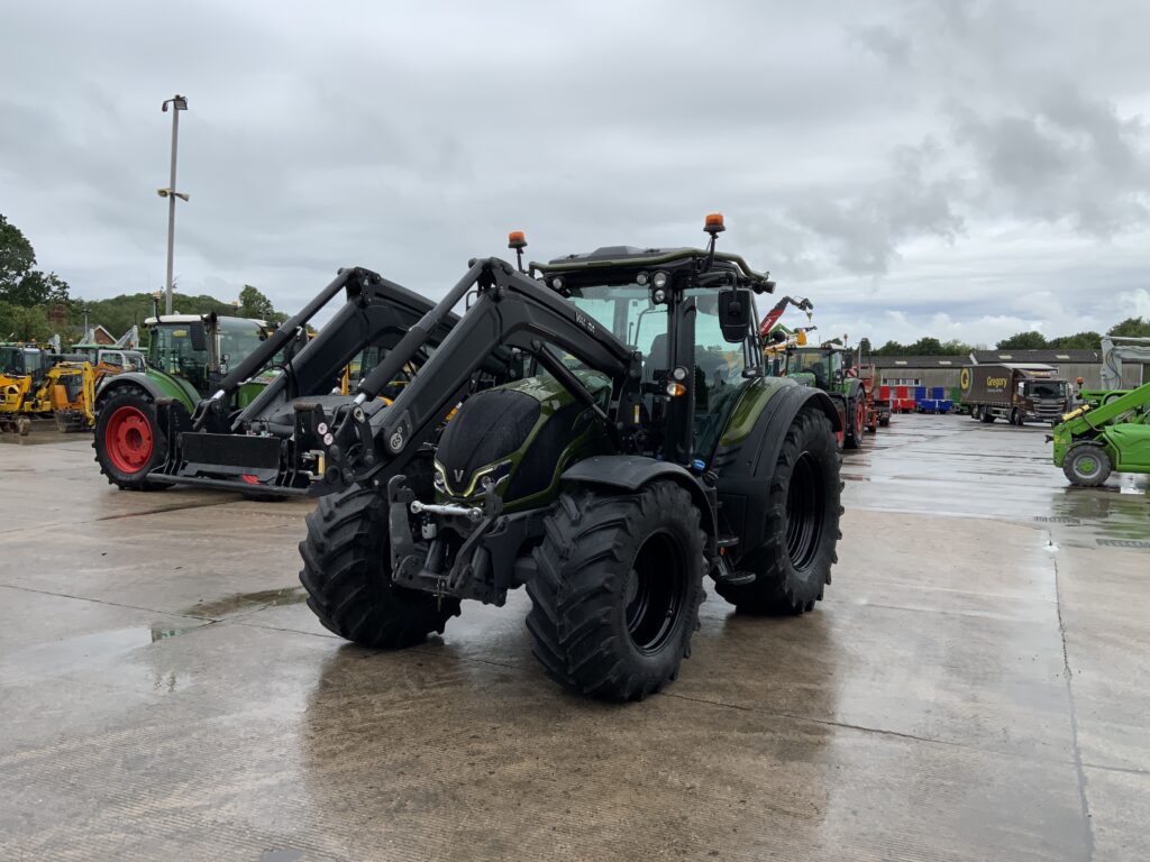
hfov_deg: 61.7
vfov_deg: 48.2
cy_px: 431
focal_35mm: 29
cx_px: 575
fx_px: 963
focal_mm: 3
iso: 16
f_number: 1.8
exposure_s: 1/1786
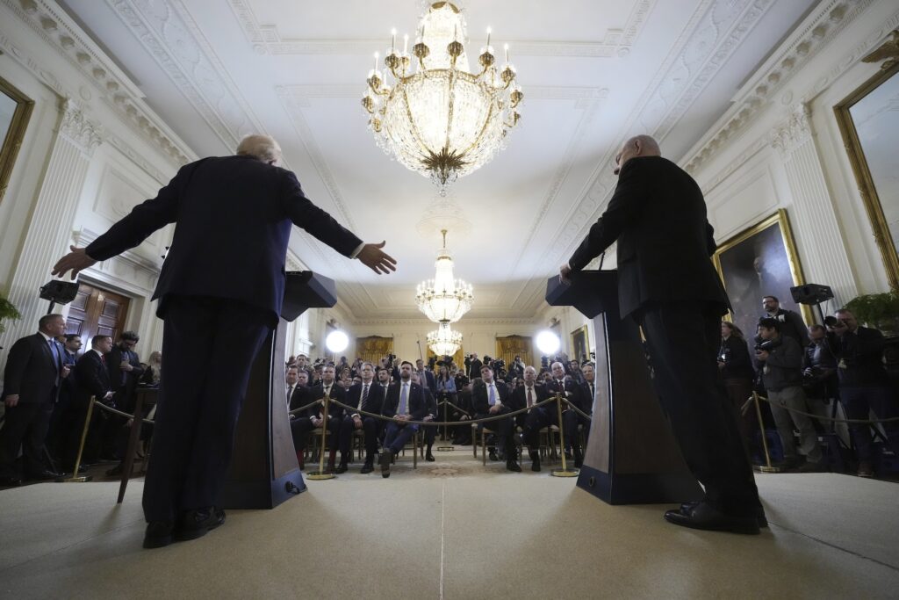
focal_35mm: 16
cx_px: 450
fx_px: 400
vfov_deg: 73.8
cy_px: 300
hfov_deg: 96.7
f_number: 4.5
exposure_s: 1/250
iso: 10000
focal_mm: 16
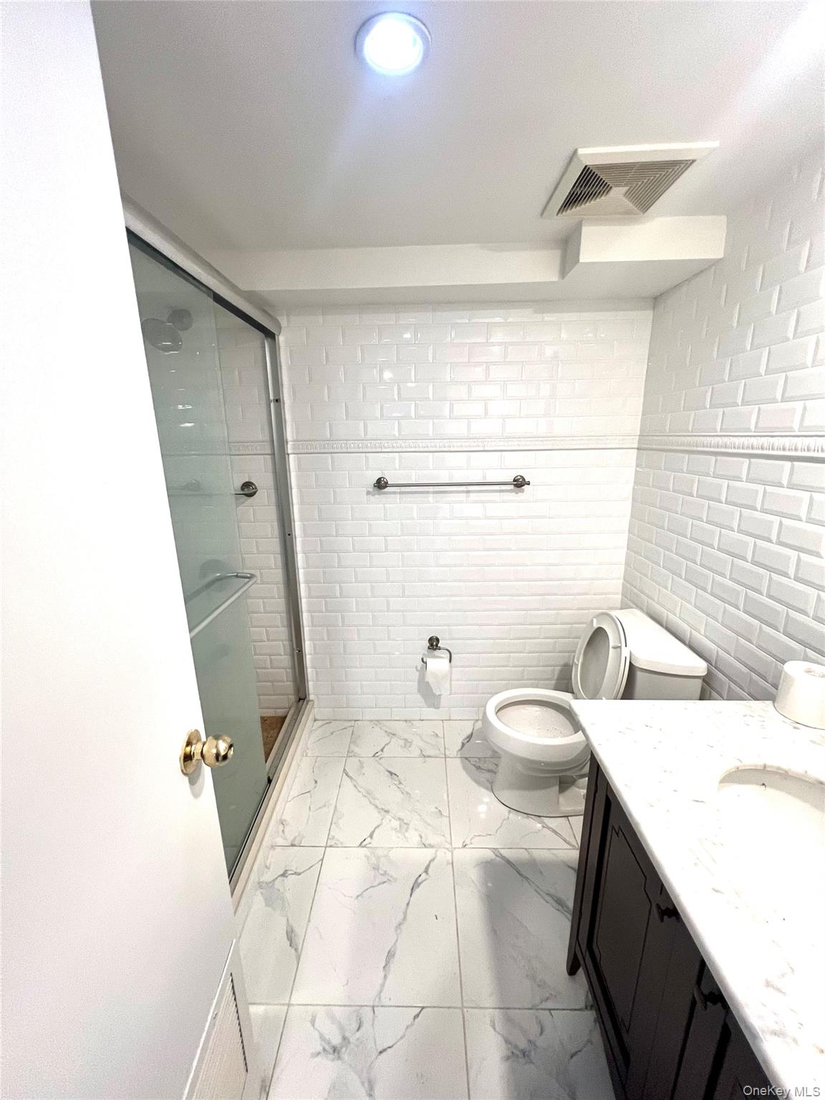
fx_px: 413
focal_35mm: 13
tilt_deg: -14.3
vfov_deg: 106.2
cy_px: 550
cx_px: 412
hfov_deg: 89.9
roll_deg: +0.6
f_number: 1.8
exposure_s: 1/60
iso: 200
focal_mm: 1.57
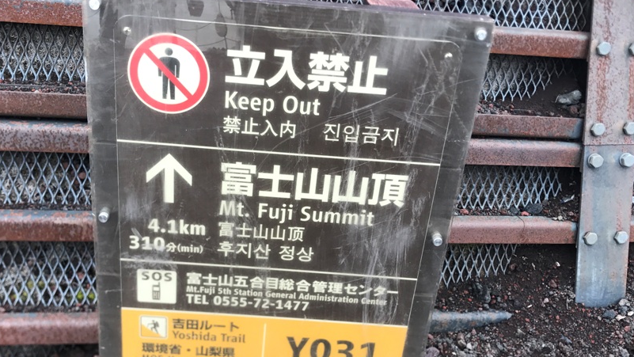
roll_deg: +1.1
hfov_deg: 51.5
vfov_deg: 30.4
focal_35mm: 39
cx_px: 283
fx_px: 656
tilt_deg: -23.9
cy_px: 218
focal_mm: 3.99
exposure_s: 1/120
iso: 25
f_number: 1.8
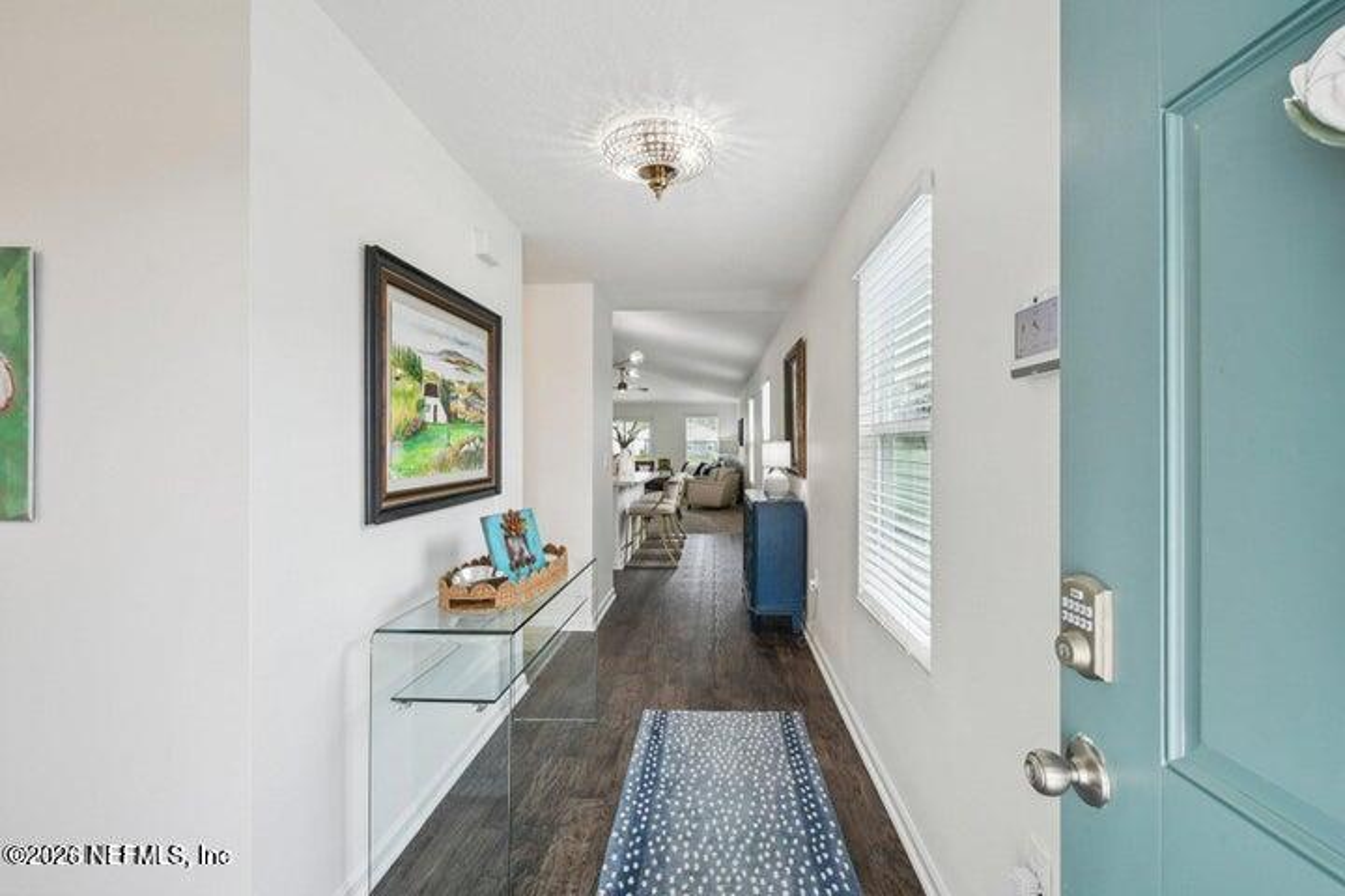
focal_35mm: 15
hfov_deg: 100.4
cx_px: 672
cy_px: 448
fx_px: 560
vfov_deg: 77.3
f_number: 8
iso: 400
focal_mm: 10
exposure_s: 1/30
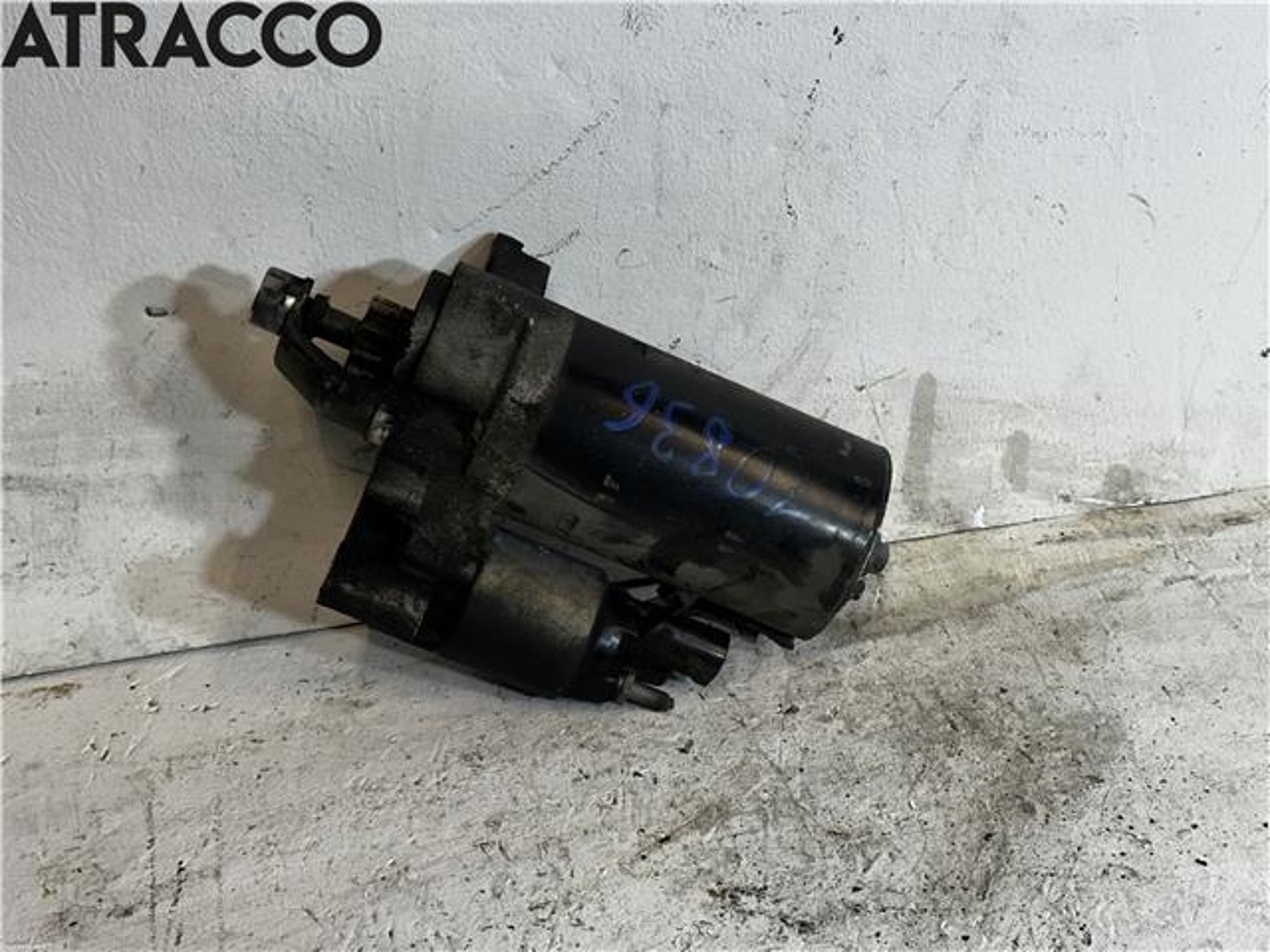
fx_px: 1761
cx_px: 635
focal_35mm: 48
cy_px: 476
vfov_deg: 30.3
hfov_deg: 39.7
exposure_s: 1/100
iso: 64
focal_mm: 6.86
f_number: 1.78
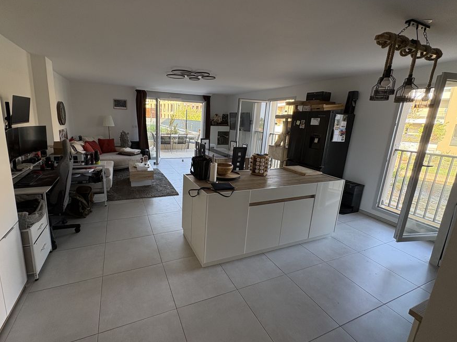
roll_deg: -2.1
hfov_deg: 94.1
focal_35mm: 16
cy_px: 164
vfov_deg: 78.1
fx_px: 211
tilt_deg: -12.9
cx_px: 203
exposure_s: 1/124
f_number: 2.2
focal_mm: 2.22
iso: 125
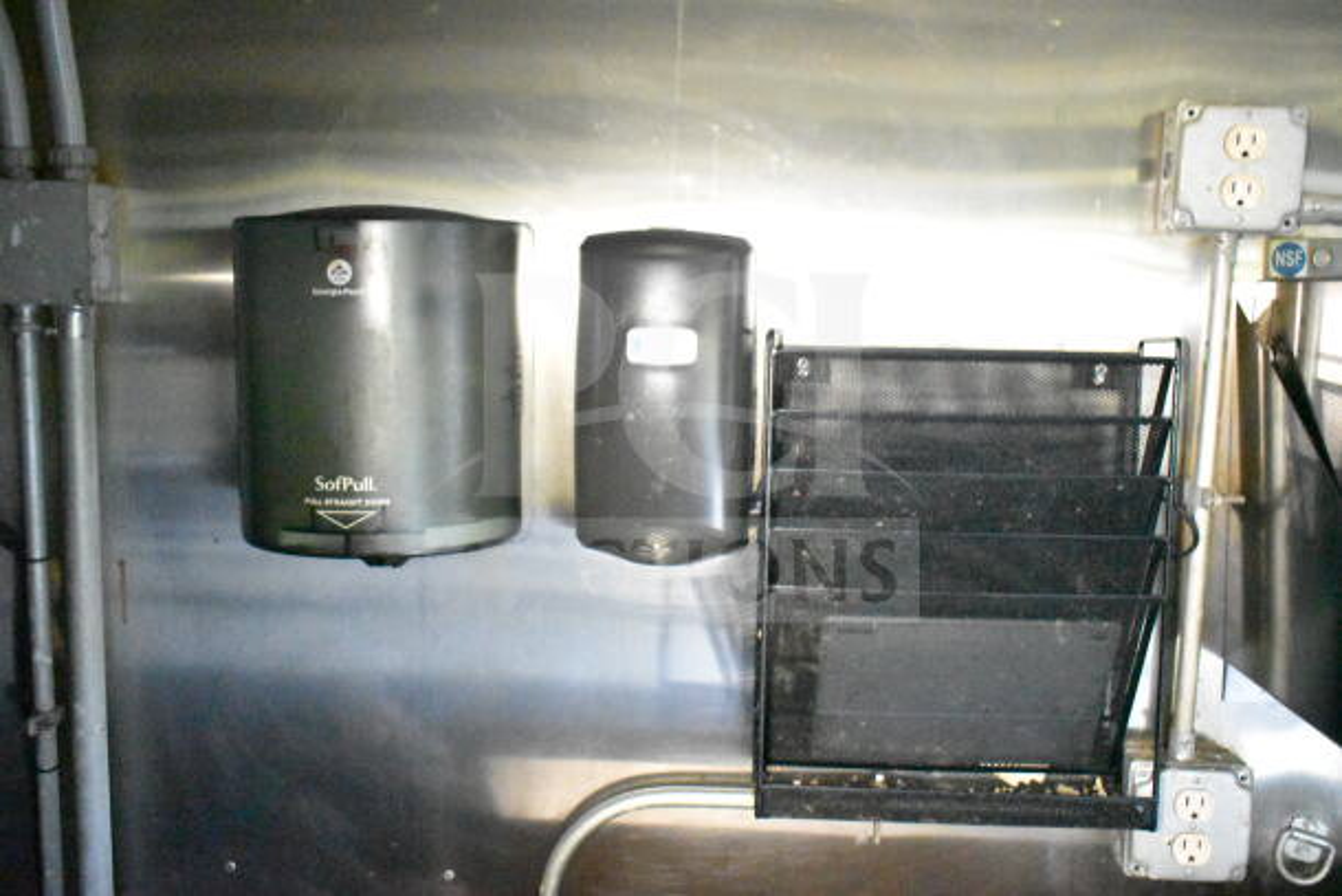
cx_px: 671
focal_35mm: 33
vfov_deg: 40.0
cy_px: 448
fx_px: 1230
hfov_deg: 57.2
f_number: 3.8
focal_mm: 22
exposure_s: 1/30
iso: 25600
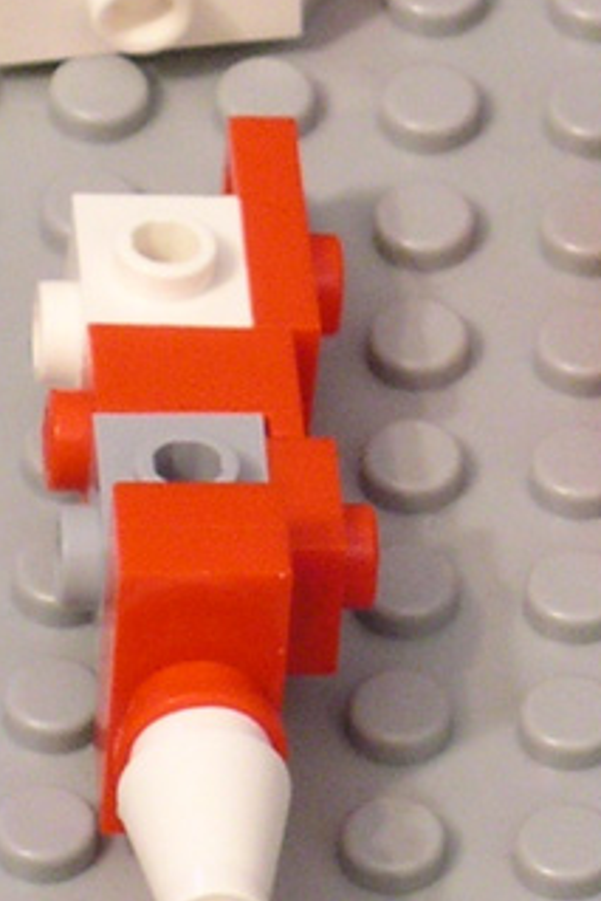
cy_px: 265
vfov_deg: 6.9
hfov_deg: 4.6
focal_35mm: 297
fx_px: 7429
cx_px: 305
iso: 200
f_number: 4.7
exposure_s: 1/4
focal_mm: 23.4
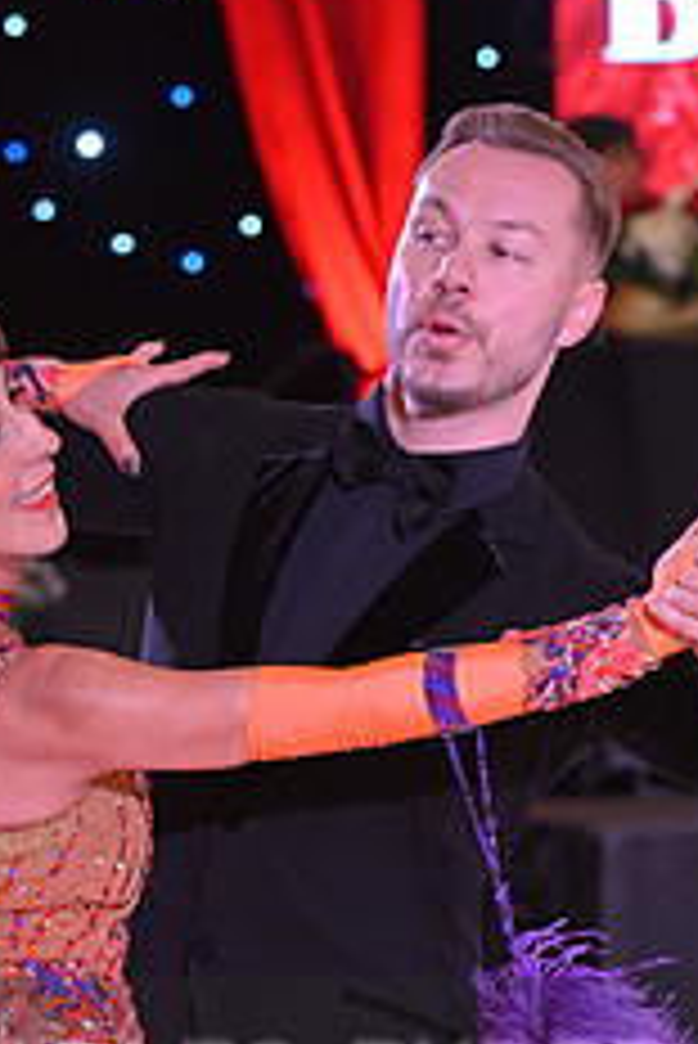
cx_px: 124
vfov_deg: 7.3
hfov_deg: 4.9
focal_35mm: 280
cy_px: 1130
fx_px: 8131
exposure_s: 1/320
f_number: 5
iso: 3200
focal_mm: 112
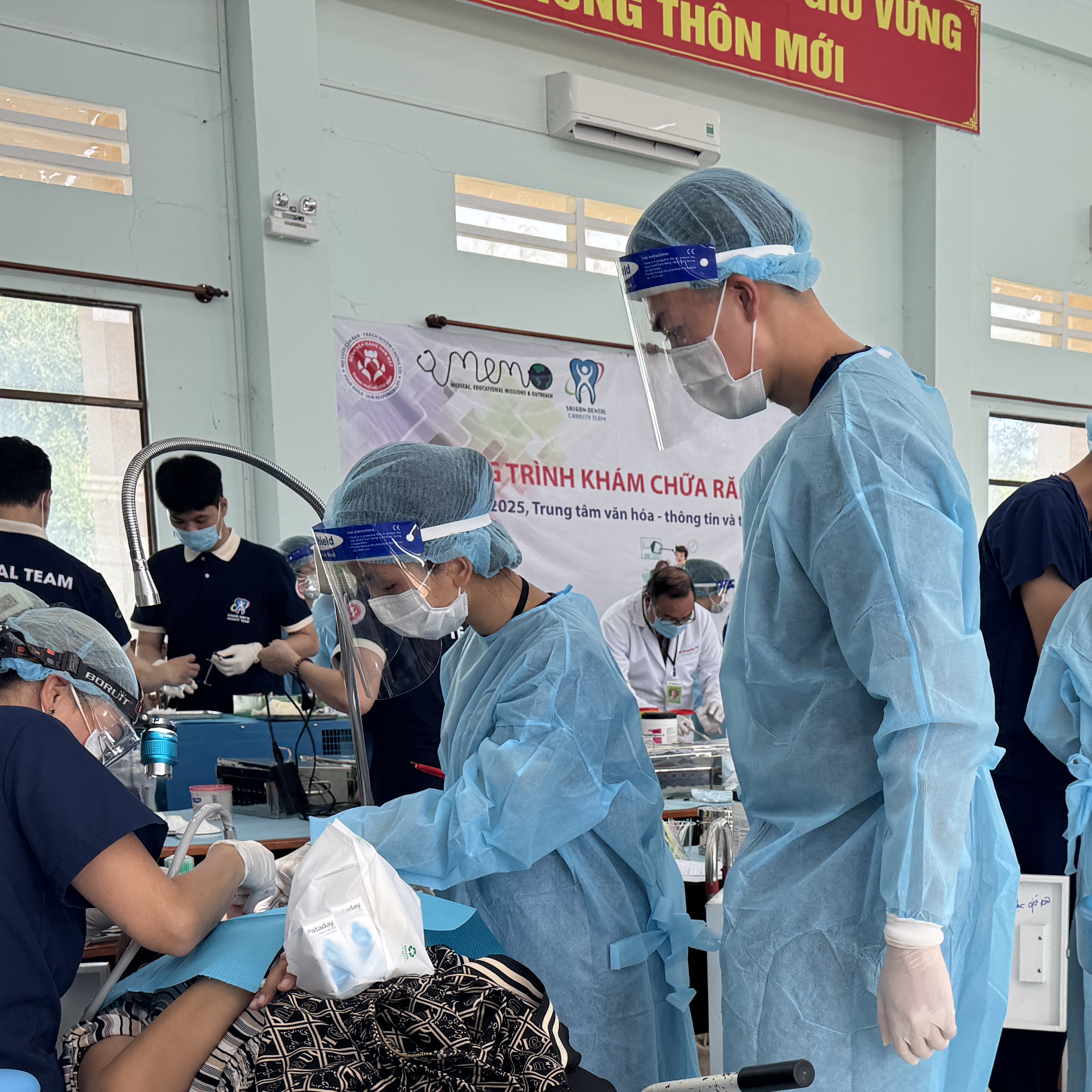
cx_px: 928
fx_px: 1677
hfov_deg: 34.5
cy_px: 901
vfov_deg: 34.7
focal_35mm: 47
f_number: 1.78
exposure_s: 1/273
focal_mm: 6.76
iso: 64
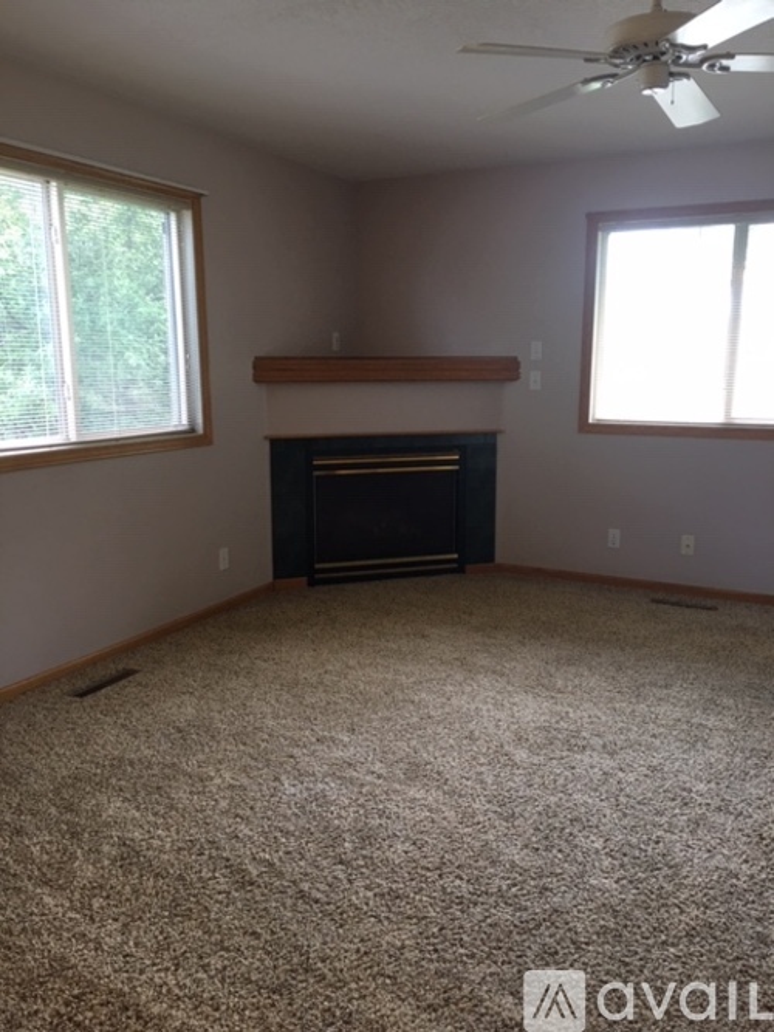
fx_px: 865
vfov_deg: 61.7
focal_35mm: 29
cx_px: 387
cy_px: 516
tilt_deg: -7.8
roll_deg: -0.2
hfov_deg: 48.2
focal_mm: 4.15
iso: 32
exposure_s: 1/30
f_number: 2.2
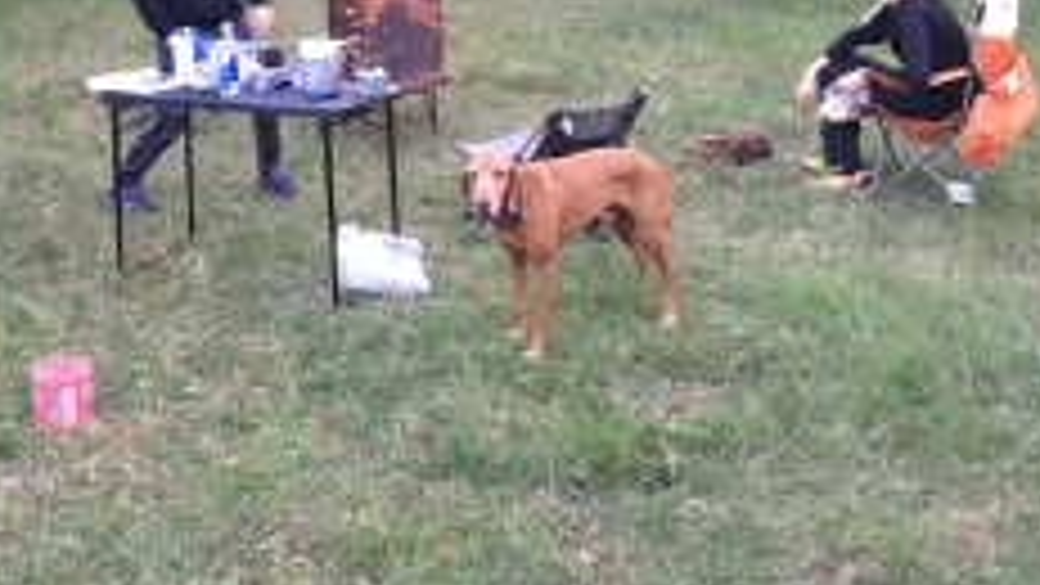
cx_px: 342
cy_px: 32
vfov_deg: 23.2
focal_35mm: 50
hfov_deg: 40.8
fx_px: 1379
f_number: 2.2
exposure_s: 1/15
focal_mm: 4.15
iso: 250
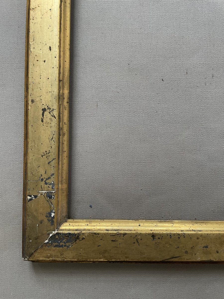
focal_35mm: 26
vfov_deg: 67.3
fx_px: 224
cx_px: 112
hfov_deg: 53.1
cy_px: 150
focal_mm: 4.2
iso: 100
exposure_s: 1/50
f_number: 1.6
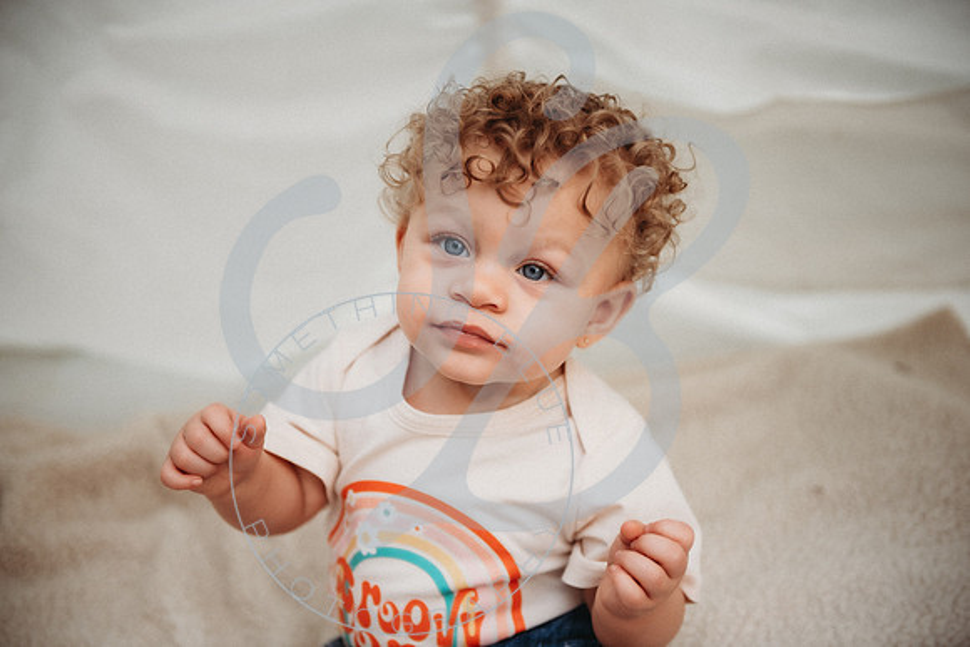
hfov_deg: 38.2
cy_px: 324
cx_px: 485
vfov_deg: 26.0
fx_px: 1401
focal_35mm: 52
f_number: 2.8
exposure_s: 1/160
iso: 100
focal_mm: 52
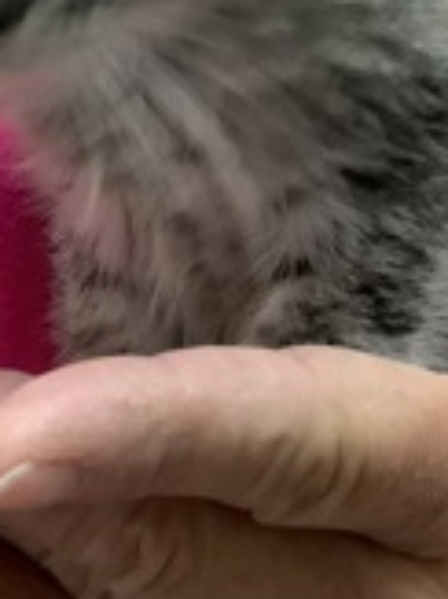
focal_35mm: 80
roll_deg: -1.4
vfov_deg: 23.8
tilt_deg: +0.3
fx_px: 1382
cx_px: 163
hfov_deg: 18.4
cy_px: 59
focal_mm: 3.3
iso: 320
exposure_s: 1/50
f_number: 2.4
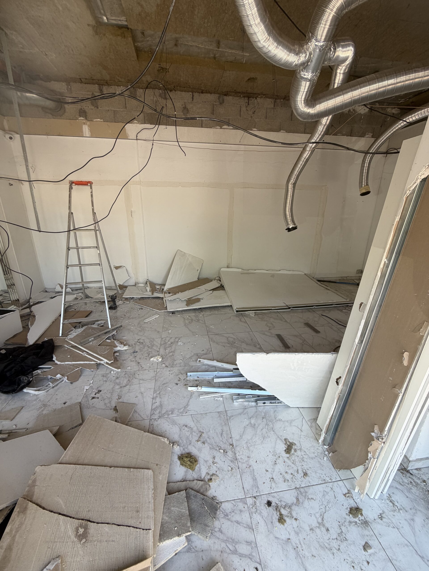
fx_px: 231
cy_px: 286
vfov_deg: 102.1
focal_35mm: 14
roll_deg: -0.9
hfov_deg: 85.7
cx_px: 214
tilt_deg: -18.2
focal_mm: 2.22
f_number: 2.2
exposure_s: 1/121
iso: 80
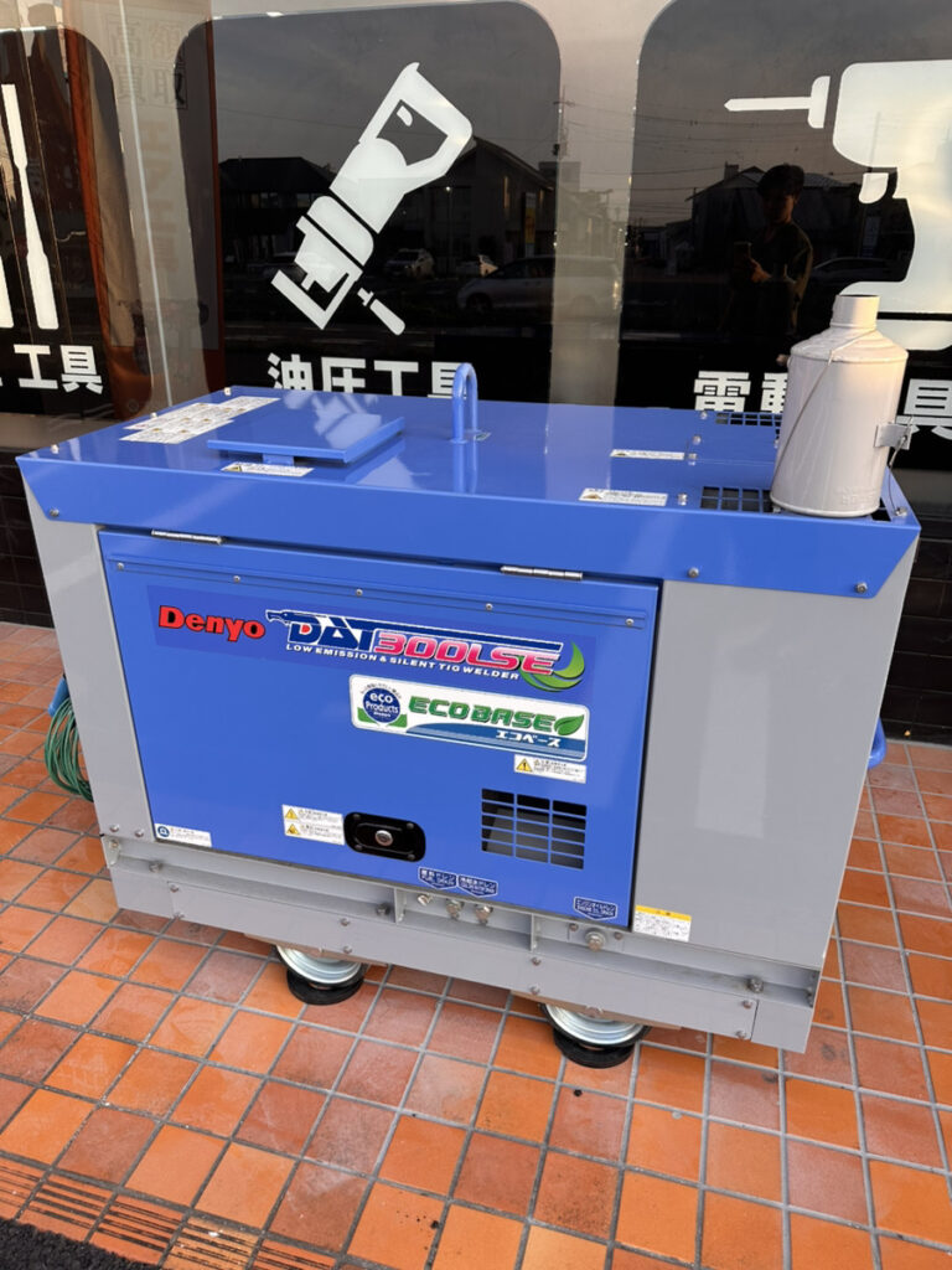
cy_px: 635
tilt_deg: -23.3
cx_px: 476
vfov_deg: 71.6
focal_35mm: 24
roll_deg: -1.7
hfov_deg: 56.8
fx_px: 880
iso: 80
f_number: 1.78
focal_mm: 6.86
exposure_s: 1/343
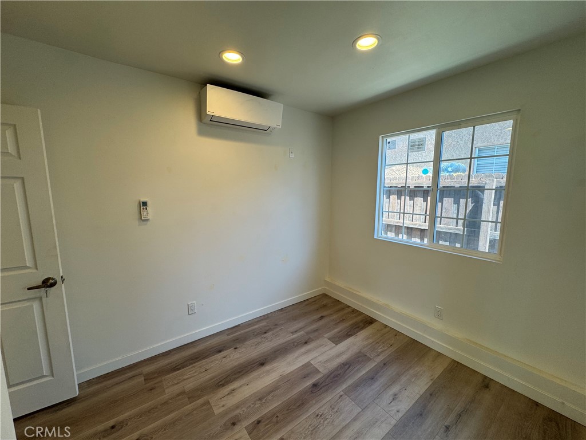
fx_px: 237
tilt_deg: -8.4
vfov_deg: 85.7
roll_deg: -1.0
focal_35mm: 14
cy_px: 220
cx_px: 293
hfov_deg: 102.1
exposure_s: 1/120
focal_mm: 2.22
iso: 64
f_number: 2.2
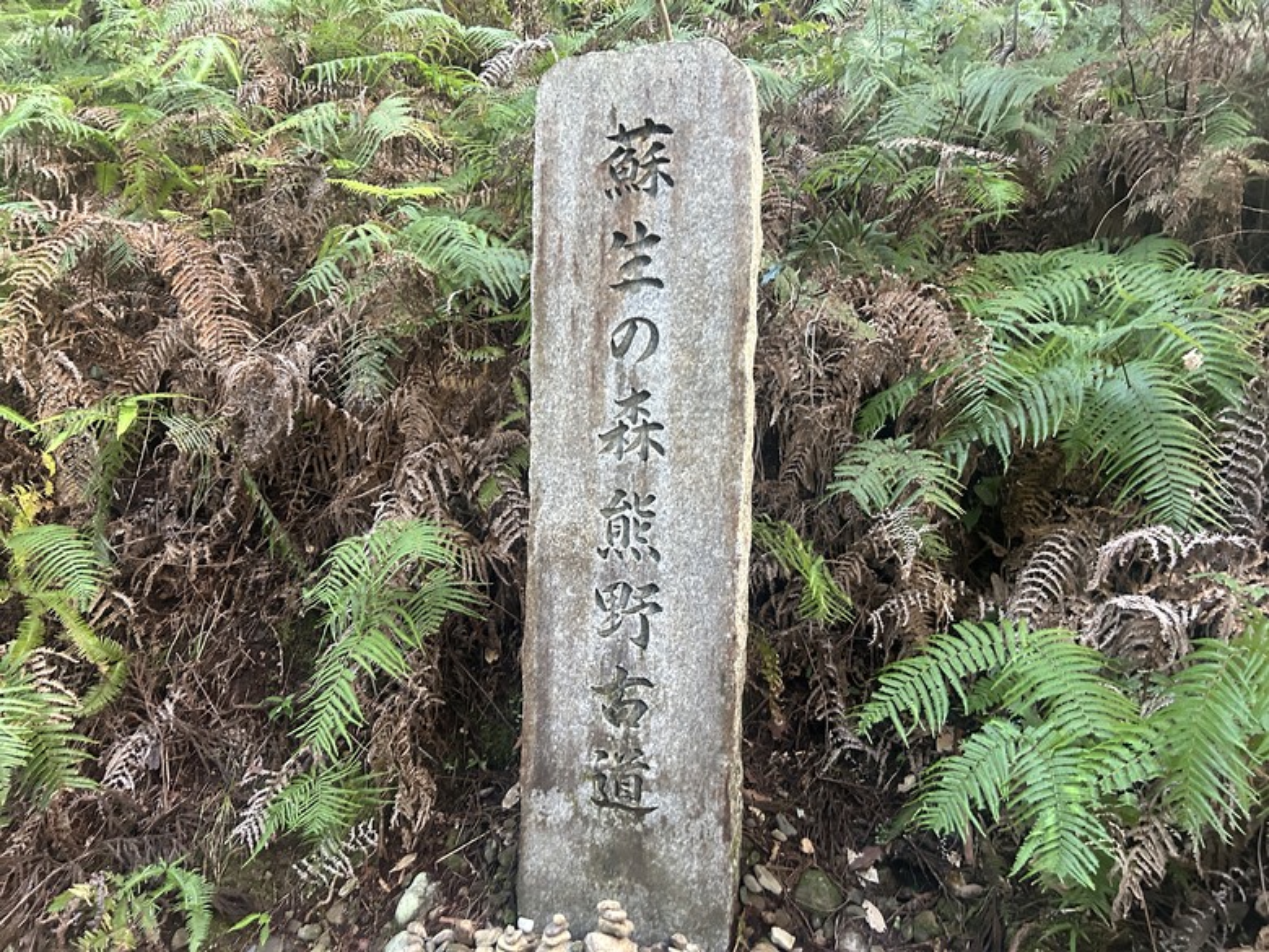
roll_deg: -2.5
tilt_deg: -7.2
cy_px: 476
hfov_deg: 67.3
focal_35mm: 26
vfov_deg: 53.1
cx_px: 634
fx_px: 953
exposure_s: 1/60
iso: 400
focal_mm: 5.7
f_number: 1.5
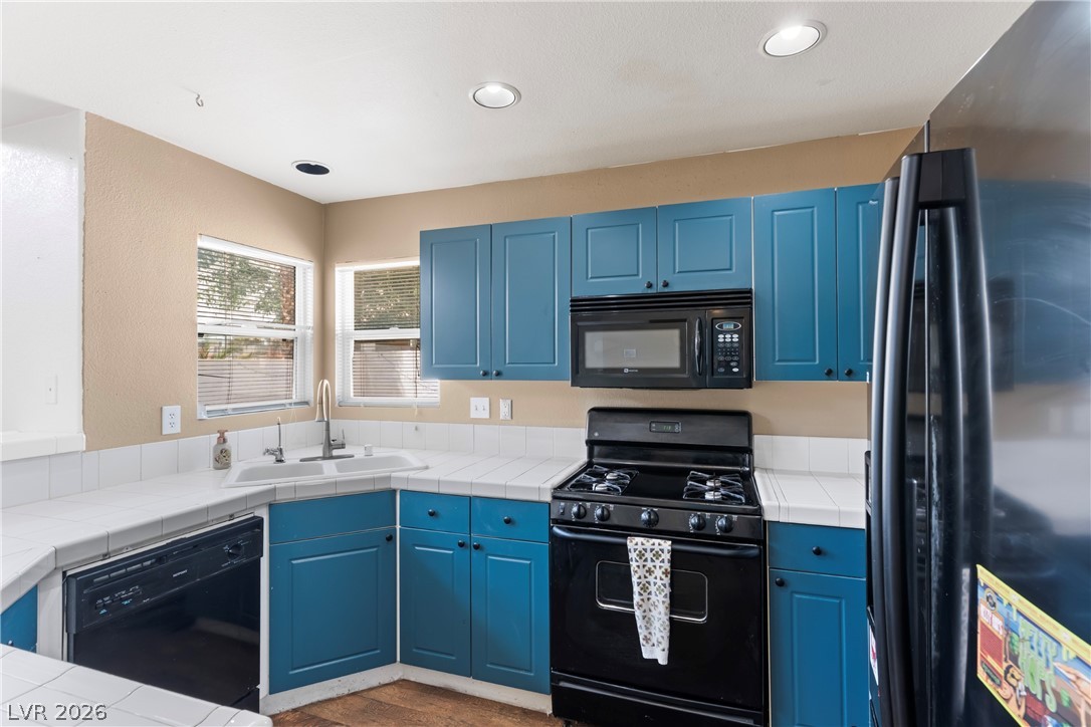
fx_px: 515
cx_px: 546
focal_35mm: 17
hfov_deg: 93.3
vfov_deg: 70.4
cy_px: 364
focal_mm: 17
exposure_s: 1/6
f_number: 8
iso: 400
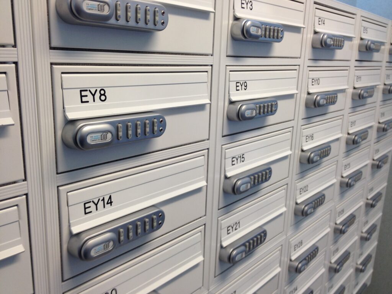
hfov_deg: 52.6
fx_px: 396
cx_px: 196
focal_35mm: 35
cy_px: 147
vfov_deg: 40.7
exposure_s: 1/33
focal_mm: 4.28
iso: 64
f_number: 2.4
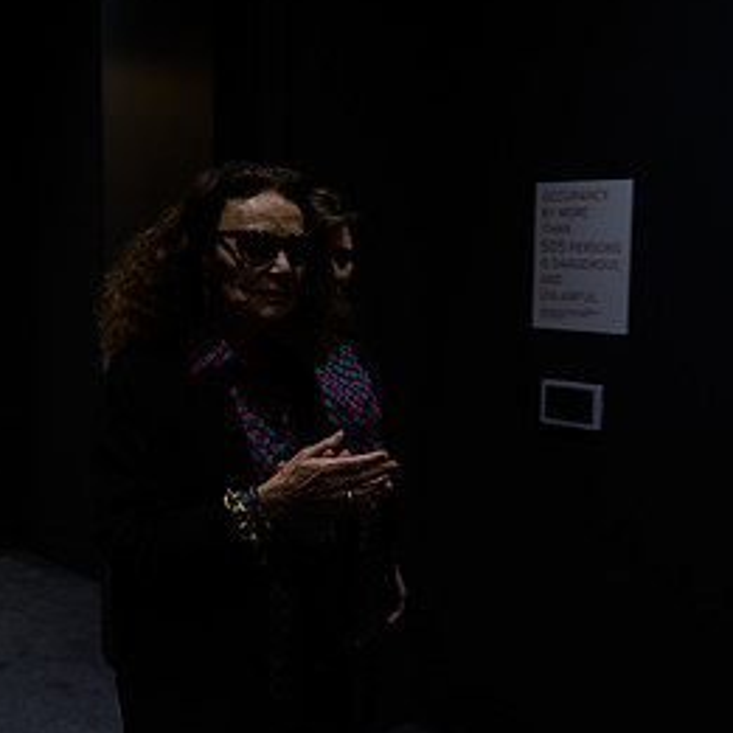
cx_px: 185
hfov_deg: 32.8
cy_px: 389
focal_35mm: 51
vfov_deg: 33.4
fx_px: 1222
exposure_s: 1/125
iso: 800
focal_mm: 27
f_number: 3.2
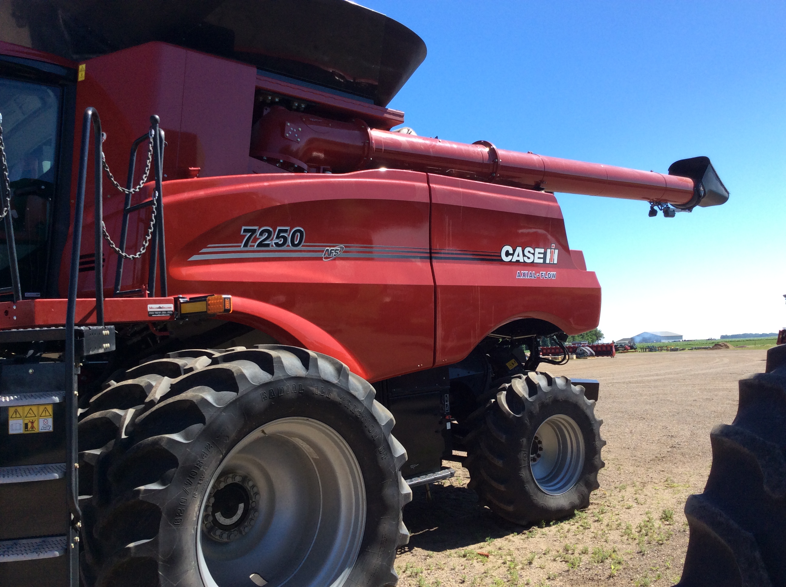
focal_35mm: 32
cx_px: 393
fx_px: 726
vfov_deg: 44.1
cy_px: 294
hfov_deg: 56.9
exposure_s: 1/880
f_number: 2.4
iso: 32
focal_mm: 3.3
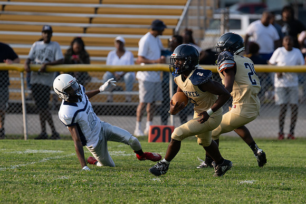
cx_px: 171
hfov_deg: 4.4
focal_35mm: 465
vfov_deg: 3.0
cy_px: 143
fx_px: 3952
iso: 400
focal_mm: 300
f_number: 4.5
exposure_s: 1/1000
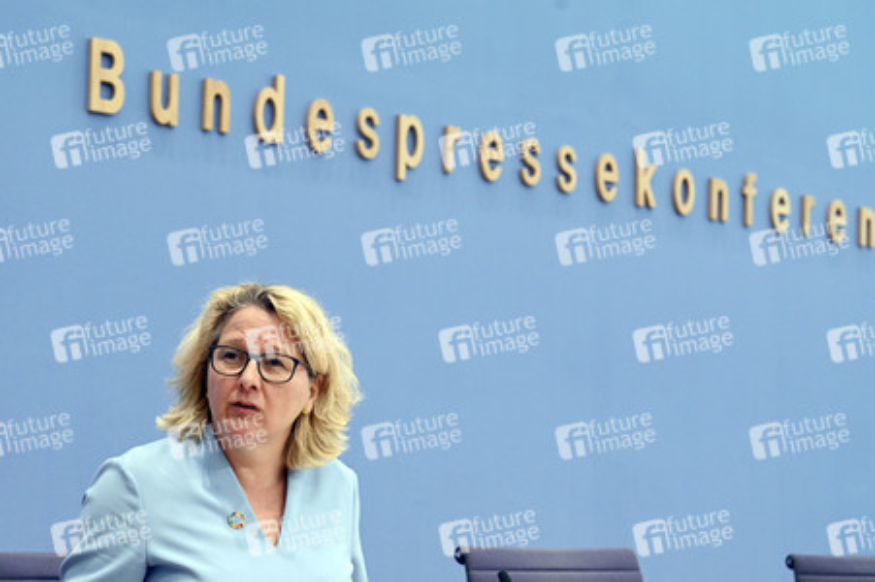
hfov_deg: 27.0
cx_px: 438
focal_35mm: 75
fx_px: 1822
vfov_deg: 18.2
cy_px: 291
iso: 4000
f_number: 5.6
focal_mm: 75
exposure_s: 1/500
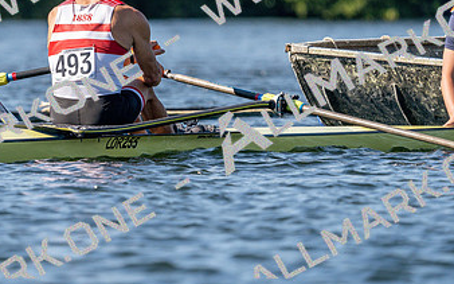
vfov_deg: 1.7
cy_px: 48
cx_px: 103
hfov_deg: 2.8
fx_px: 9314
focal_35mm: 753
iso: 400
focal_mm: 430
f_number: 6.3
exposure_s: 1/1600
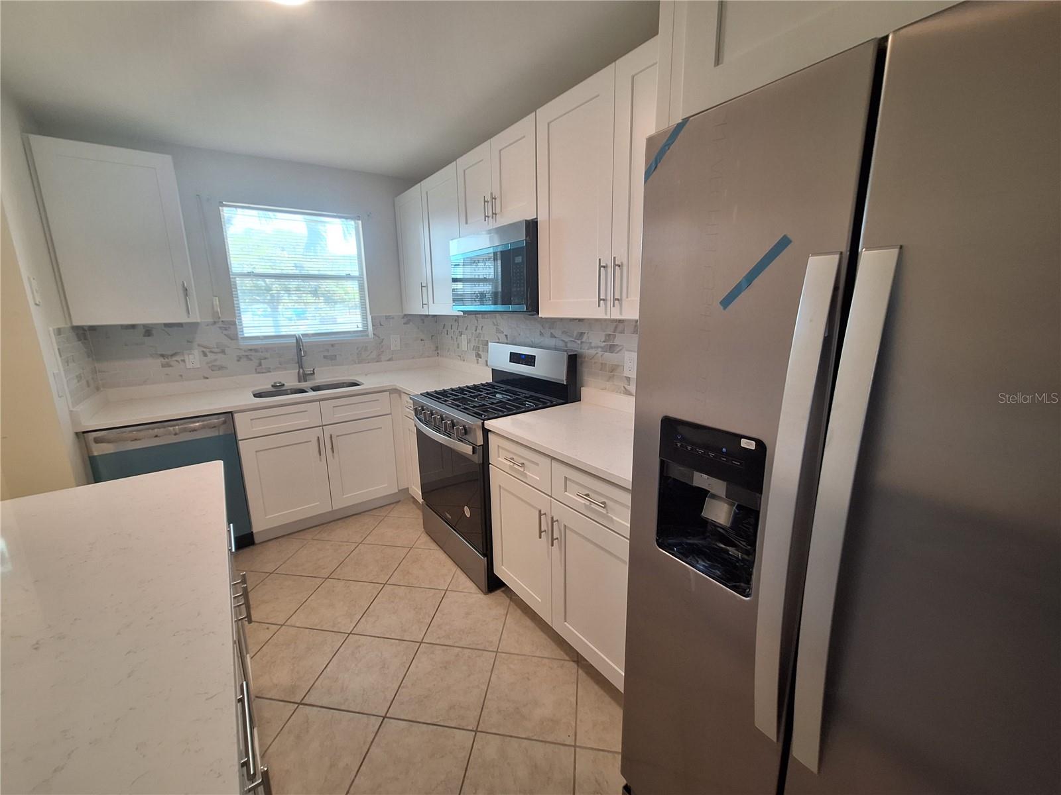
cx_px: 530
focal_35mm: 13
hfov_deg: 106.2
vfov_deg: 89.9
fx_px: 398
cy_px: 398
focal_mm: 1.74
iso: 80
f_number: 2.2
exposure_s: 1/40
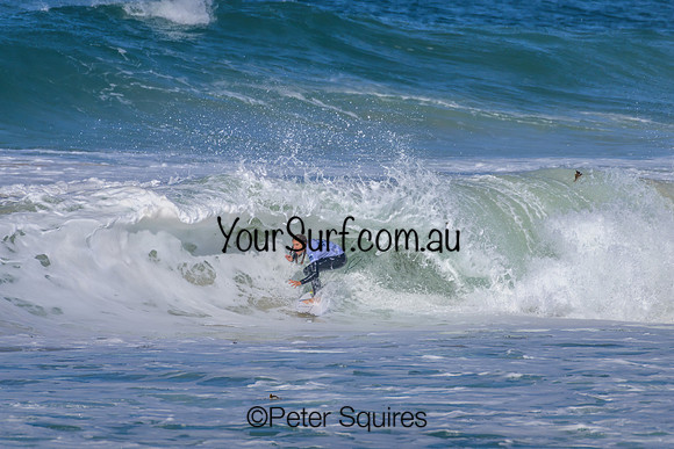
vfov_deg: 1.4
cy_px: 224
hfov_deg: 2.1
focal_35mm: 1000
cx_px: 337
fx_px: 18726
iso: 640
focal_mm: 1000
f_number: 11
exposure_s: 1/3200
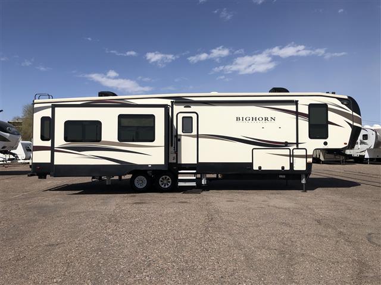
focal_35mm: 28
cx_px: 190
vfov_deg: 49.7
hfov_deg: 63.4
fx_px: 308
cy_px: 142
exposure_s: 1/4049
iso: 25
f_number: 1.8
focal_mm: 3.99
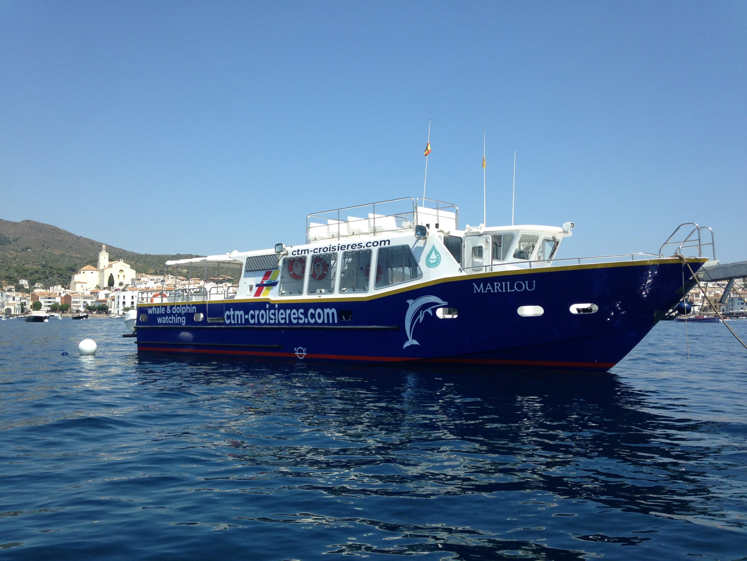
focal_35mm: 33
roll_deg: -0.7
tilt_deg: +2.8
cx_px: 374
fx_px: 712
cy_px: 280
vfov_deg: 42.9
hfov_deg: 55.4
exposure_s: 1/1355
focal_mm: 4.12
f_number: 2.4
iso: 50
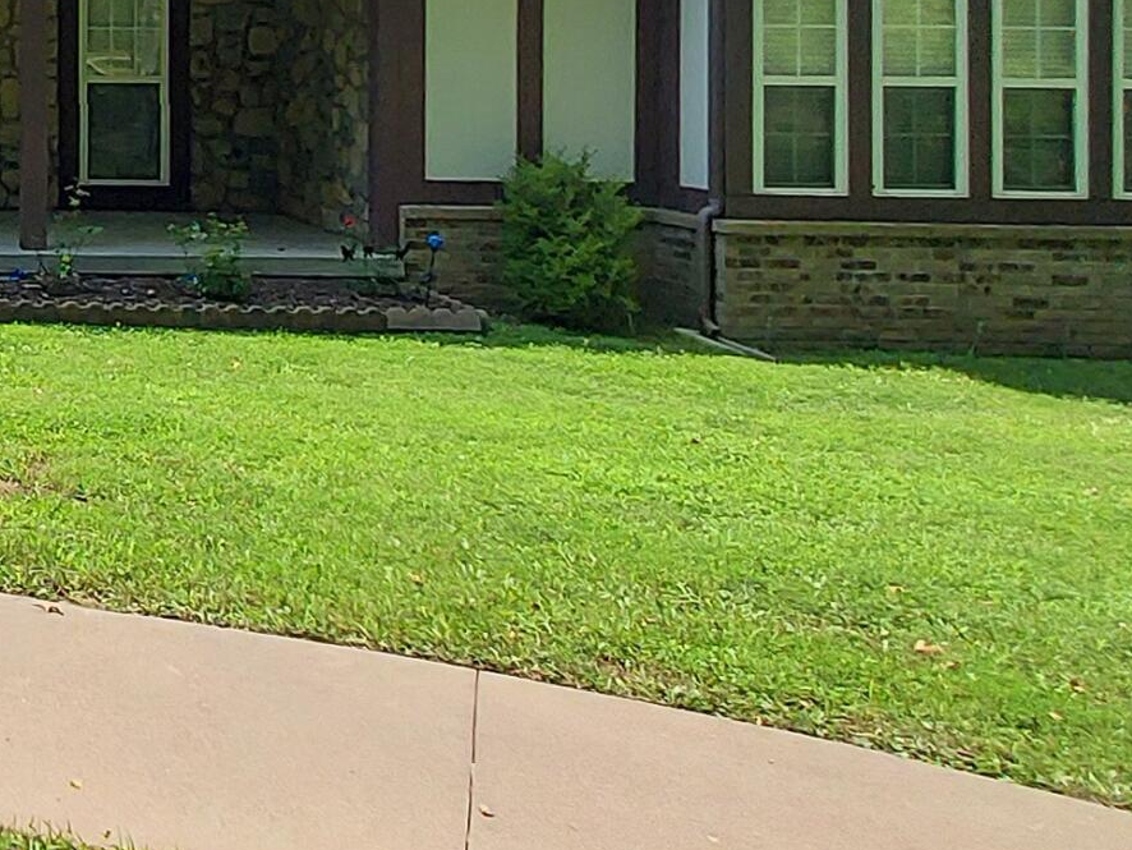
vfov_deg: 30.9
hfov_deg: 32.0
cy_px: 36
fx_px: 1439
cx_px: -362
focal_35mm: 44
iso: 50
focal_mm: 1.42
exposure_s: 1/767
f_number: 2.2
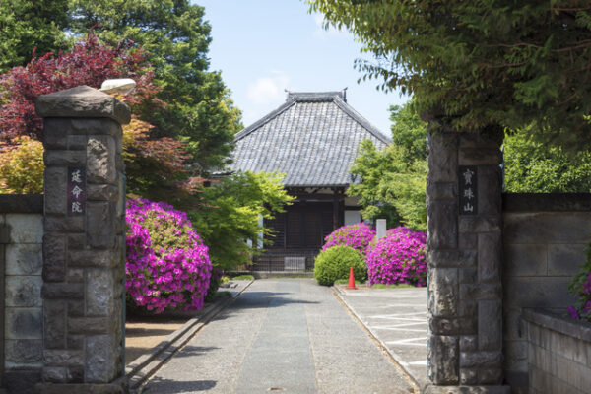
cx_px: 296
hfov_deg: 31.0
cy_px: 197
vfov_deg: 20.9
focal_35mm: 65
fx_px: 1067
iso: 100
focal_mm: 65
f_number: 7.1
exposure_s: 1/250
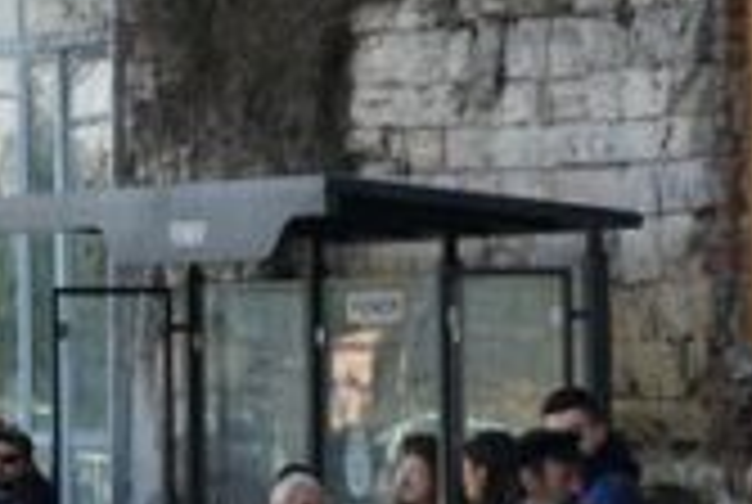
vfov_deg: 3.4
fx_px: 8454
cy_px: -281
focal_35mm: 404
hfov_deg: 5.1
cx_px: 608
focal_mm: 66
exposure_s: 1/100
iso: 100
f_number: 7.1
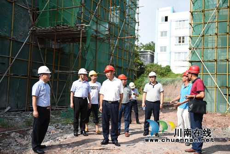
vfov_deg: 35.1
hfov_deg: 50.7
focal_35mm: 38
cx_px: 115
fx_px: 243
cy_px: 77
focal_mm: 38
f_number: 2.8
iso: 125
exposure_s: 1/1600
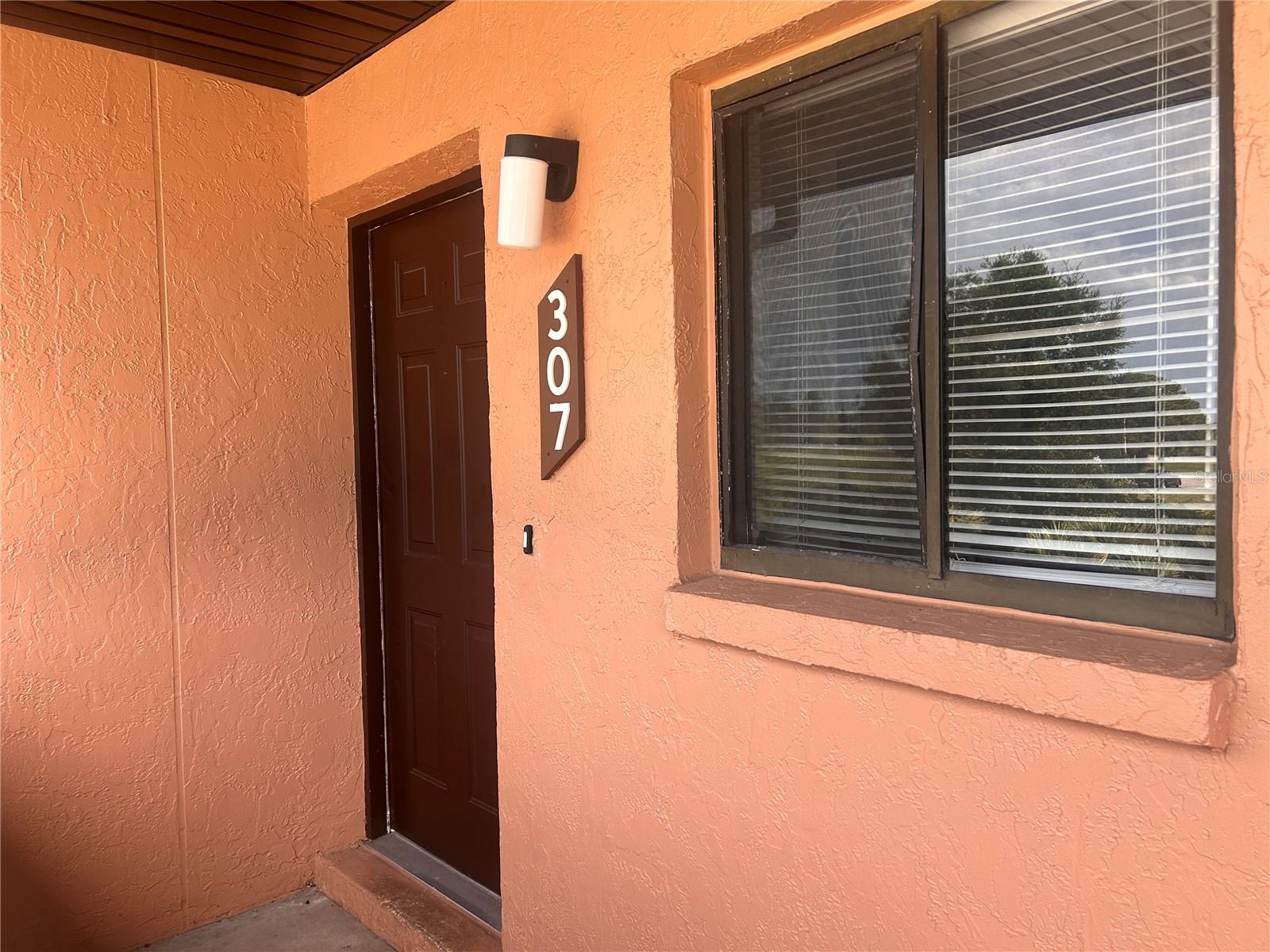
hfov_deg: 67.3
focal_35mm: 26
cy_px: 476
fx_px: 954
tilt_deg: -4.6
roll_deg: +1.3
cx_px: 635
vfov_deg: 53.1
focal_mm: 5.7
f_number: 1.5
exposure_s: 1/458
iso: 50
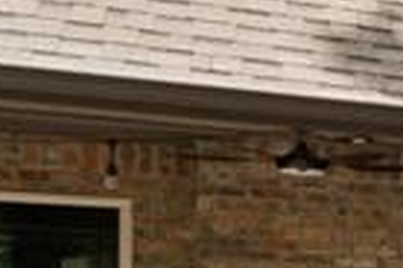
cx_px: 1333
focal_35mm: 111
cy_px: 323
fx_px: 1242
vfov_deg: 12.1
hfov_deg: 10.2
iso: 200
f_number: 3.5
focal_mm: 10
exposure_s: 1/1250
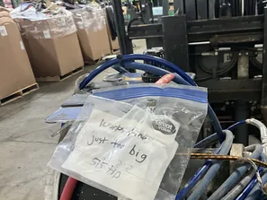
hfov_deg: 47.4
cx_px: 169
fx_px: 301
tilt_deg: -23.0
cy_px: 123
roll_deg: +7.8
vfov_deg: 36.7
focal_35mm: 39
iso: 320
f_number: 1.8
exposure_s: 1/30
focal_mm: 3
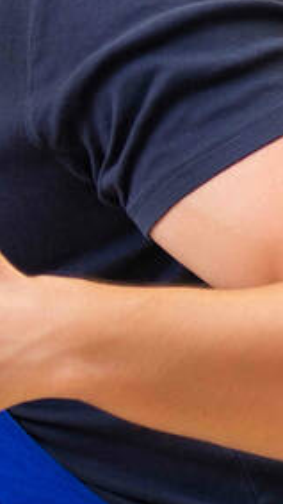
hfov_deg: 1.9
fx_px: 8412
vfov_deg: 3.4
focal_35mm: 630
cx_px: -698
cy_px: 242
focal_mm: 105
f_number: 4
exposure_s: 1/100
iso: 125
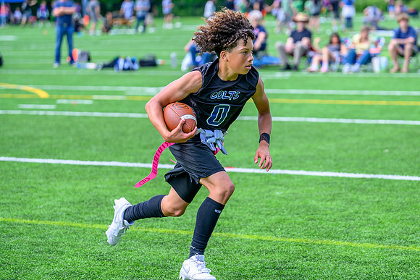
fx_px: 1402
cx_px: 231
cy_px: 106
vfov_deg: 11.4
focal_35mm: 120
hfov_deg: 17.0
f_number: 2.8
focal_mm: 96
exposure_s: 1/2000
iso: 280
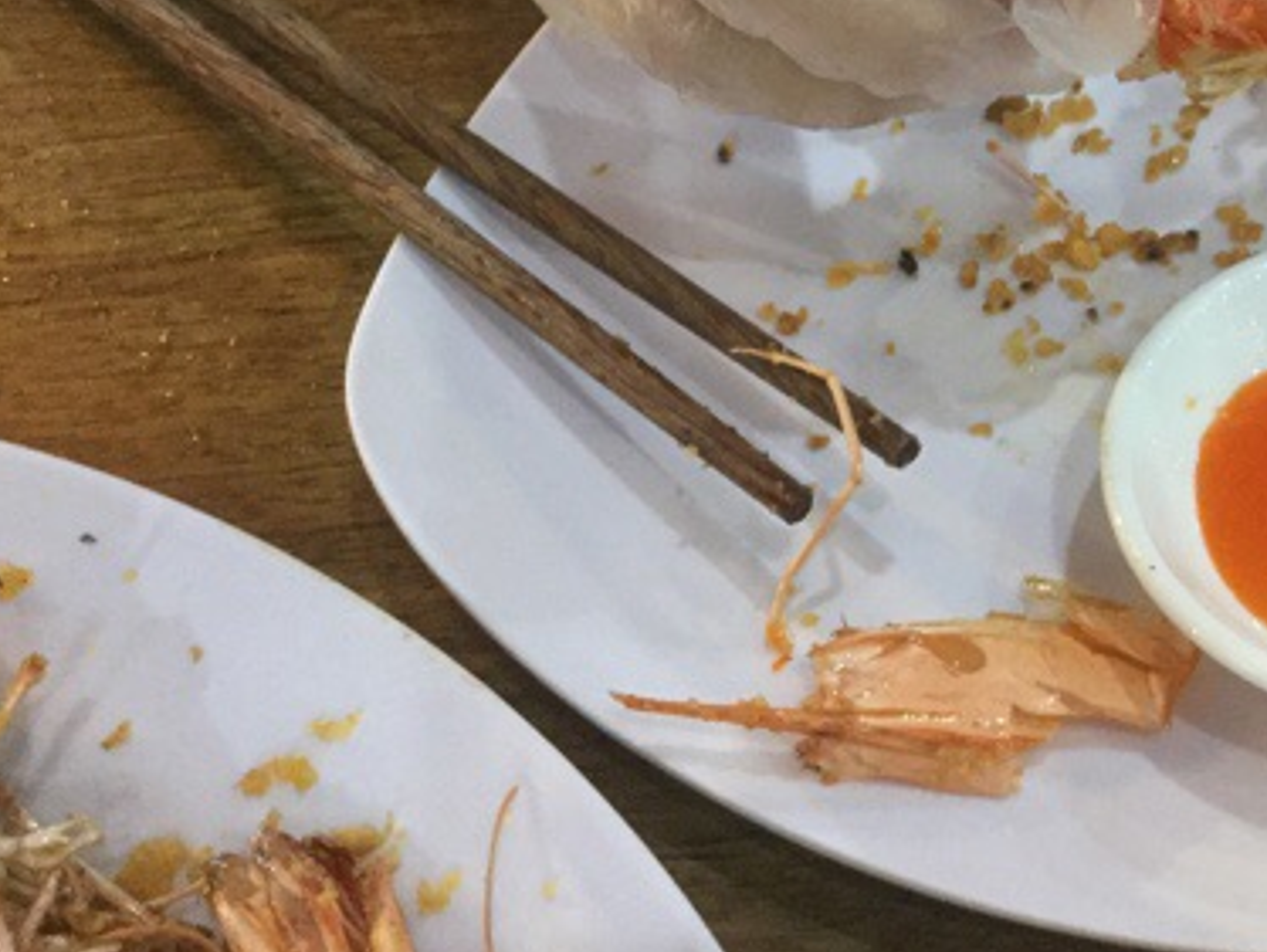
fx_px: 1941
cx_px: 1016
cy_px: 159
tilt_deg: -48.1
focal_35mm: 53
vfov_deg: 26.9
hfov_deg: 35.0
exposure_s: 1/20
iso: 200
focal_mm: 3.3
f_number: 2.4
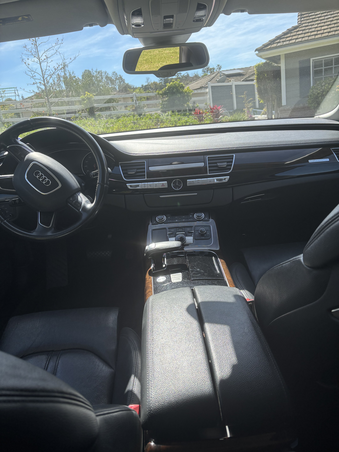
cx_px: 170
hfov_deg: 53.1
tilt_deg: -17.7
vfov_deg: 67.3
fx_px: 339
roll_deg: +8.8
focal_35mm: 26
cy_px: 226
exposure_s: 1/887
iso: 50
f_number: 1.6
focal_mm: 5.96
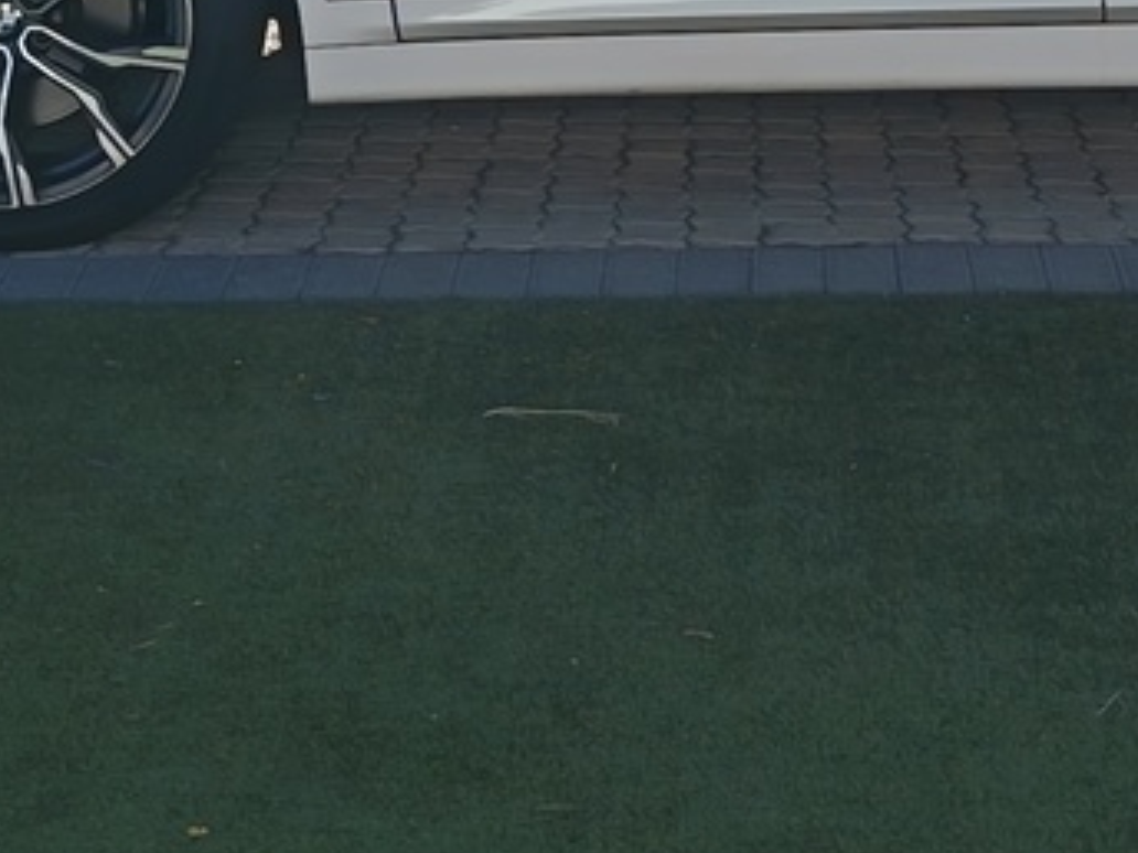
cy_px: -314
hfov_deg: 17.7
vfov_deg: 12.9
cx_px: 963
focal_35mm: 110
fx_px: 3616
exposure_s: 1/583
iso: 100
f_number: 1.75
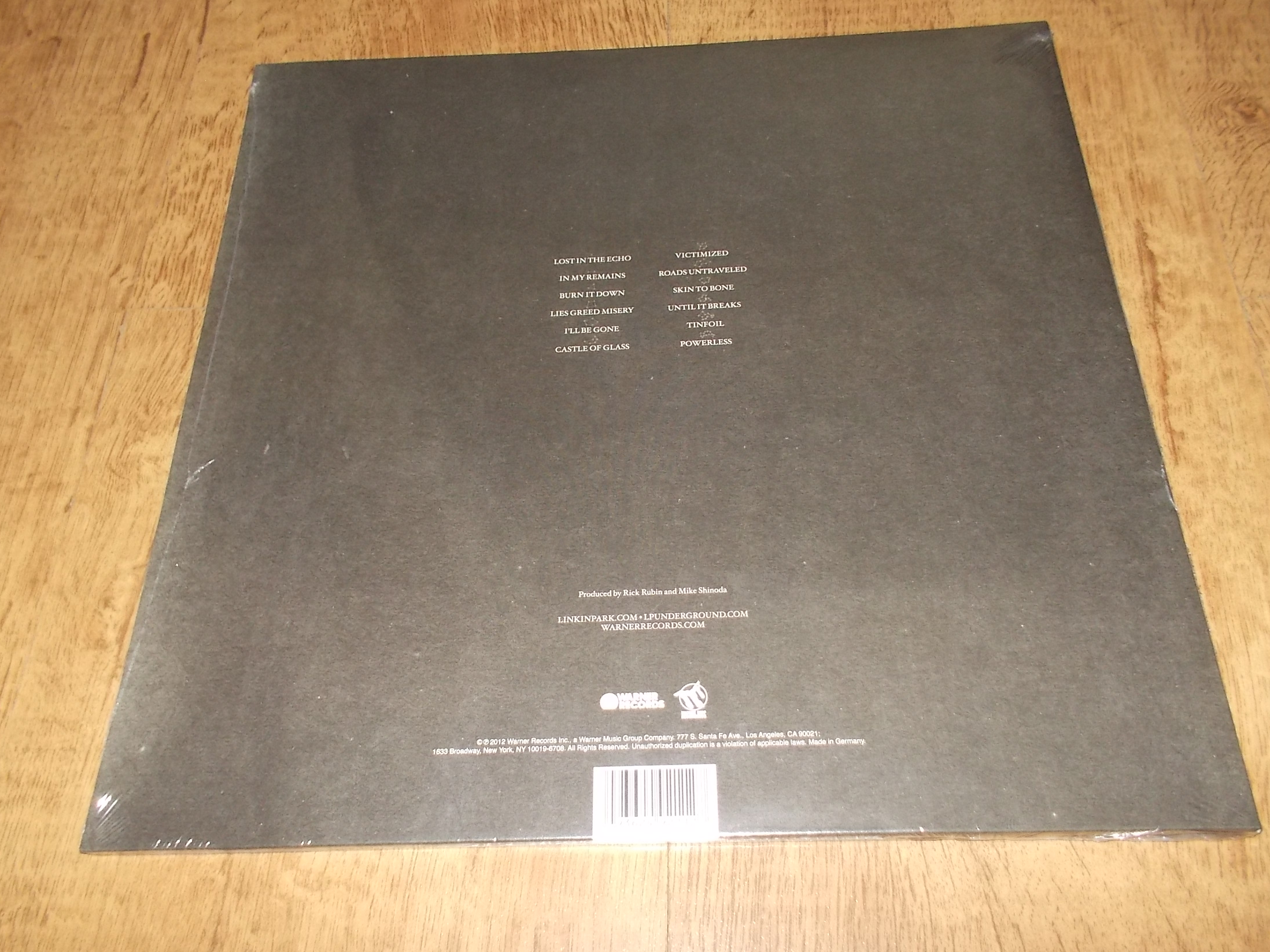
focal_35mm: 30
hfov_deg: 60.0
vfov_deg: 46.8
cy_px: 483
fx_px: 1101
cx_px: 644
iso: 200
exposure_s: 1/30
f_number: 3.3
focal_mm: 4.1
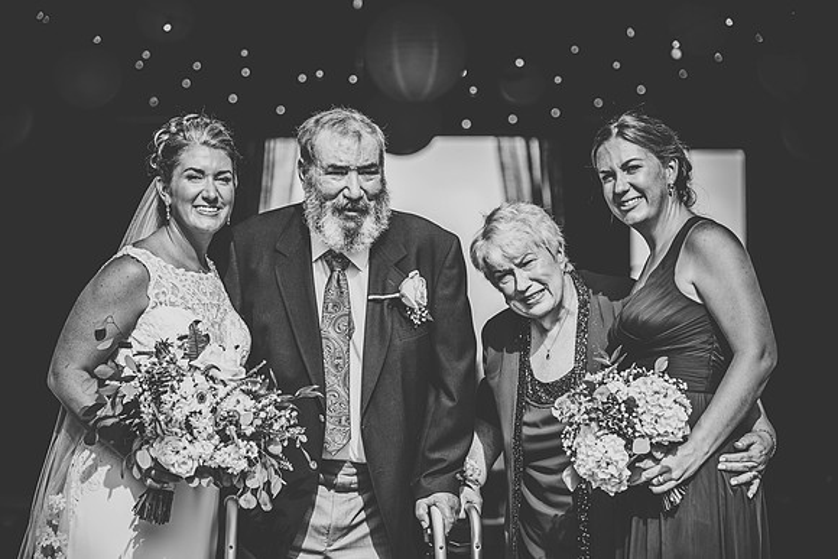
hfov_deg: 15.4
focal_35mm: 133
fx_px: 3100
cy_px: 263
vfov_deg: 10.3
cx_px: 387
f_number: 2.8
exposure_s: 1/2000
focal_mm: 122
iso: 200
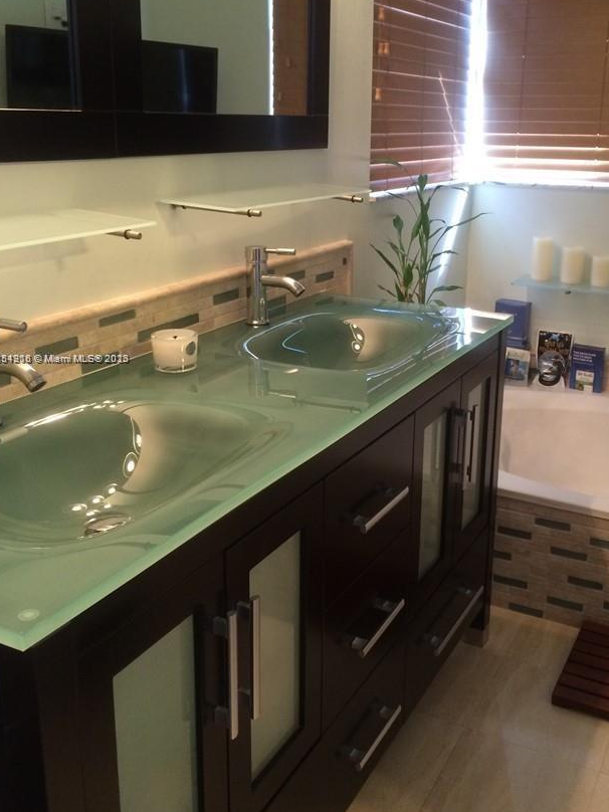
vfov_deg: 48.9
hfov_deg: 37.6
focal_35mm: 38
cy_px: 359
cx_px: 360
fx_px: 891
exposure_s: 1/30
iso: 200
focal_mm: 4.12
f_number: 2.2
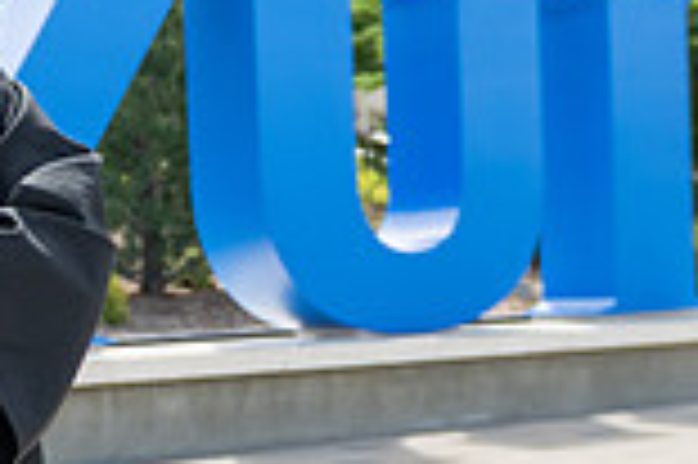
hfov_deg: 22.4
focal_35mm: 90
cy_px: 340
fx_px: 1743
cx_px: 180
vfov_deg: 15.1
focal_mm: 24
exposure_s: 1/1250
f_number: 2.8
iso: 100
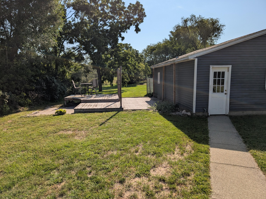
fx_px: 192
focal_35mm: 25
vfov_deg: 54.9
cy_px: 103
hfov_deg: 69.4
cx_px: 130
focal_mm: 6.9
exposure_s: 1/2146
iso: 22
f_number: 1.68
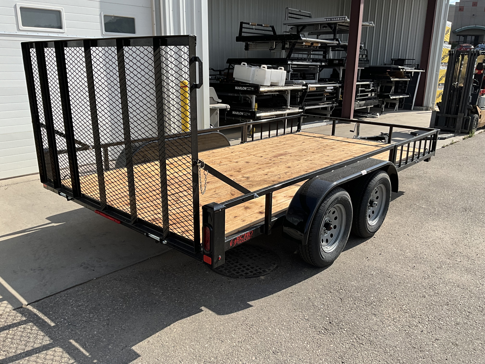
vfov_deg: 48.2
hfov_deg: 61.7
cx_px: 242
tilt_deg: -16.6
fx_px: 406
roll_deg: -1.5
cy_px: 182
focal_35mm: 29
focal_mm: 3
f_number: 1.8
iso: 25
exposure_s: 1/1786
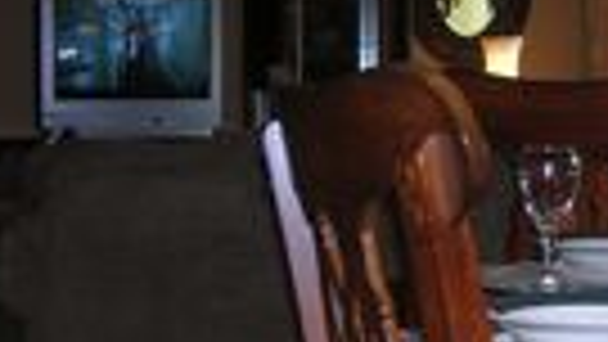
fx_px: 1629
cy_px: 153
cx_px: 500
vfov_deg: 12.0
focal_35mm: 101
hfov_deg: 20.9
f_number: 2.9
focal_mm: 5.7
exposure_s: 1/60.1
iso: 80
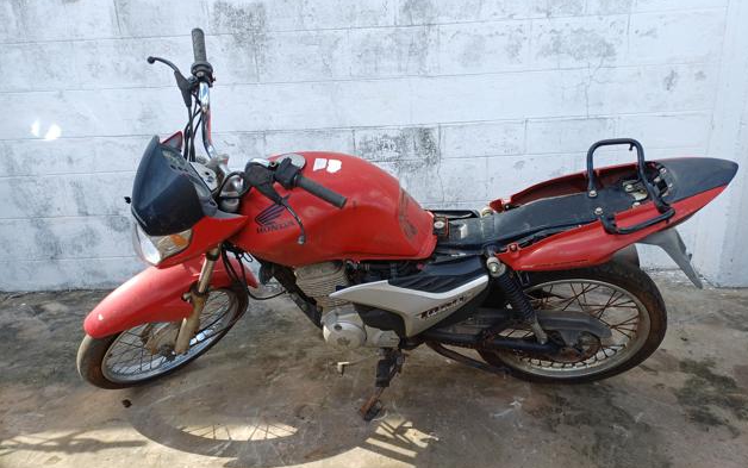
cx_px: 380
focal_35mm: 27
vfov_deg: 46.1
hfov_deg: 68.4
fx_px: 551
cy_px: 235
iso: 50
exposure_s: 1/292
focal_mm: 4.65
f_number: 1.8
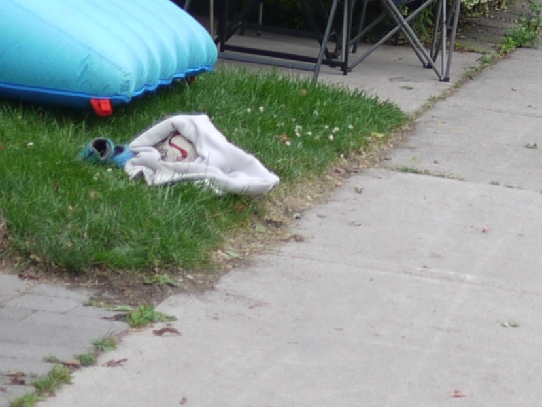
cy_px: -437
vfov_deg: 7.4
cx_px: 1093
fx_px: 3022
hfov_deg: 9.5
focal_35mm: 193
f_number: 1.8
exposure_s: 1/800
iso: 100
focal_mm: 20
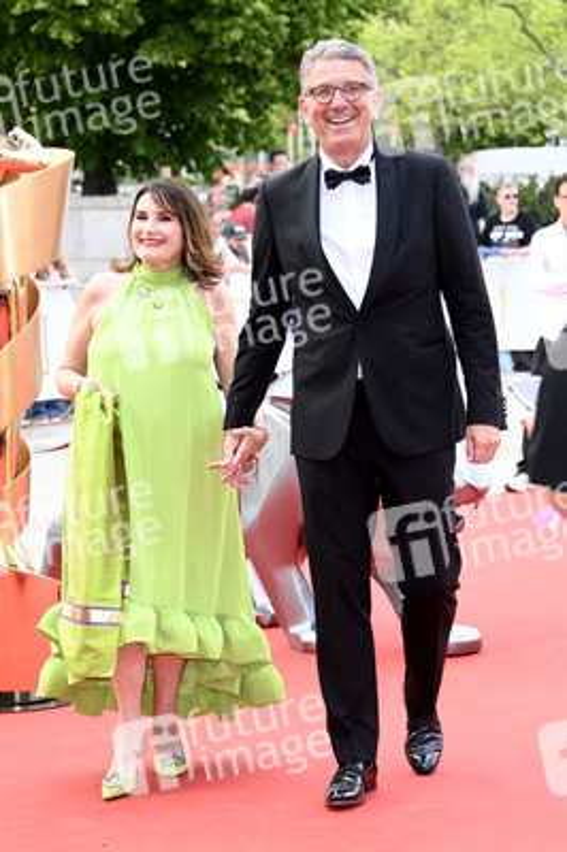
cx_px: 284
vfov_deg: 22.2
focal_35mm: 92
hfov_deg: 14.8
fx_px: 2177
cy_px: 426
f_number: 5.6
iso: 640
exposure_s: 1/250
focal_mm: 92
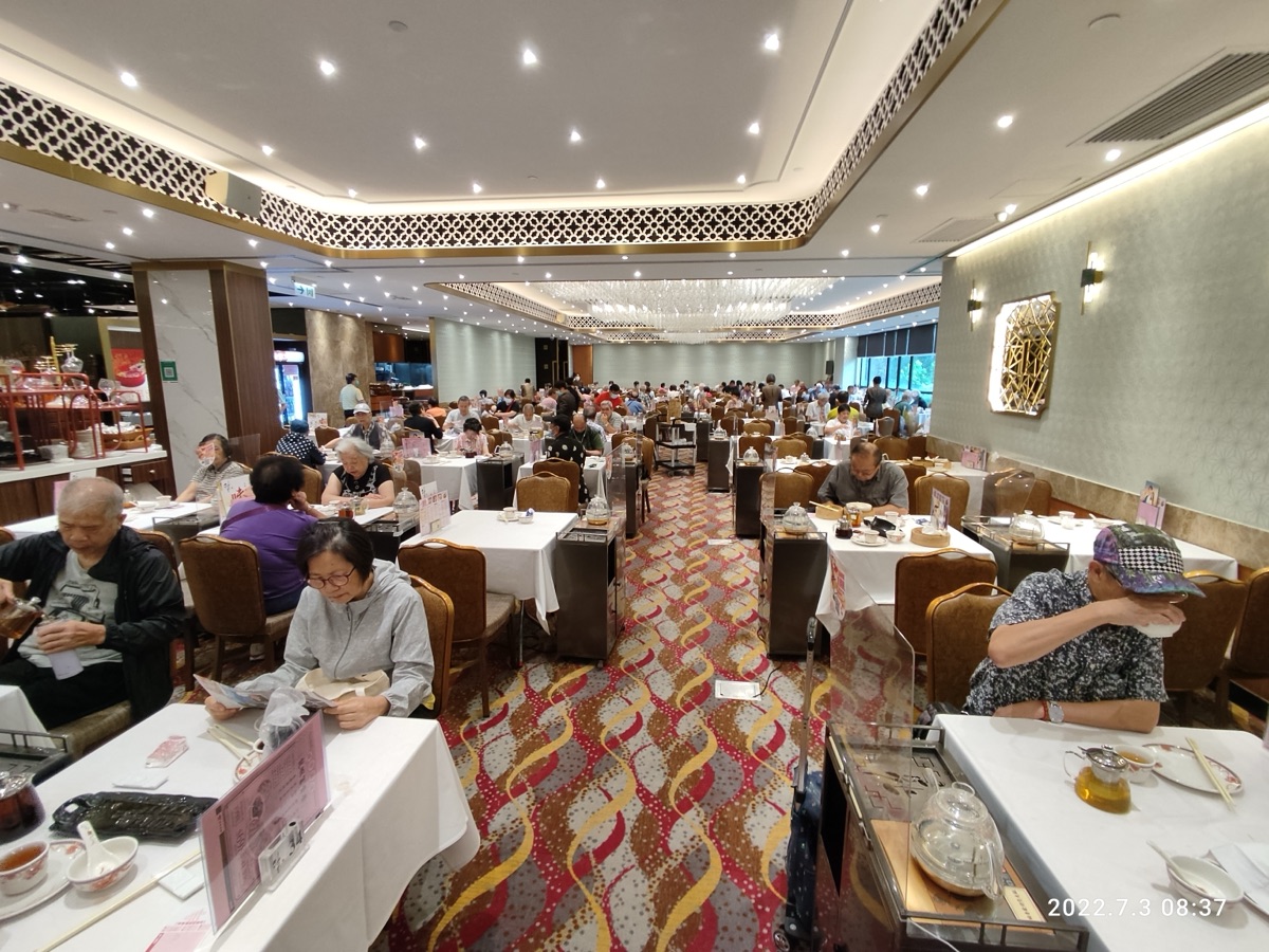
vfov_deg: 81.7
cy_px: 476
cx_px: 634
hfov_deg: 98.2
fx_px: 550
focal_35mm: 15
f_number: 2.2
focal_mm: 1.6
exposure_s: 1/33
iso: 119
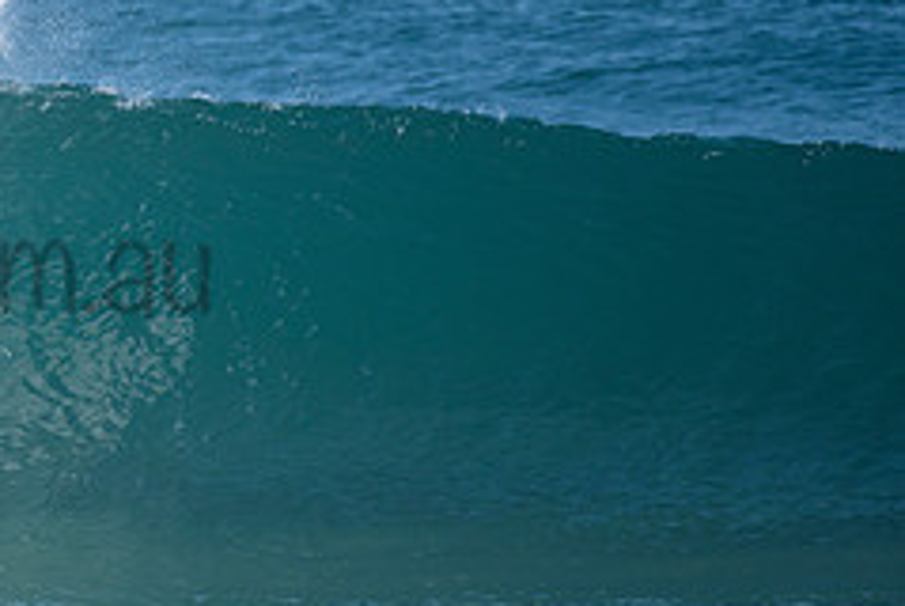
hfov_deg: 1.7
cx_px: -189
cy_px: 225
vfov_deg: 1.1
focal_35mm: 1211
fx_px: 30480
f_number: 5.6
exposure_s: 1/2000
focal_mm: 500
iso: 280
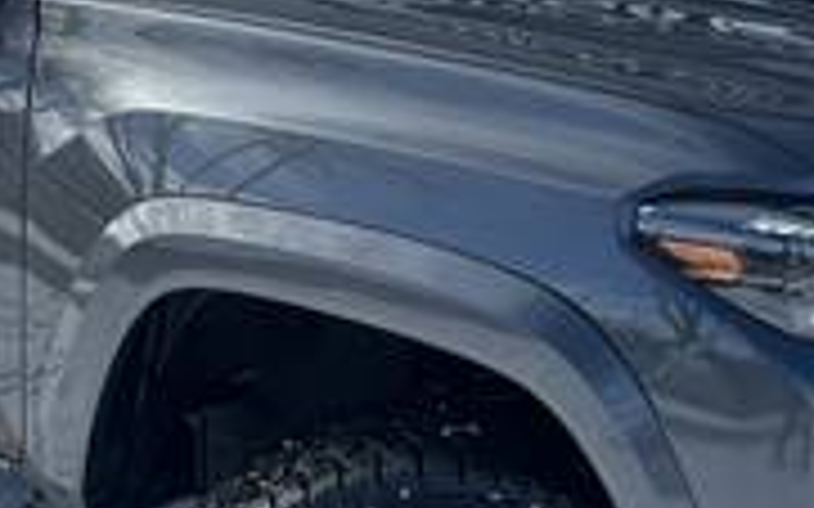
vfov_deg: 14.2
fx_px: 1996
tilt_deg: -6.5
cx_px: 99
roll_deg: -1.0
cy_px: -31
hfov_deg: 22.5
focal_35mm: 90
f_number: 1.78
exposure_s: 1/2809
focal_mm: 6.86
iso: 80
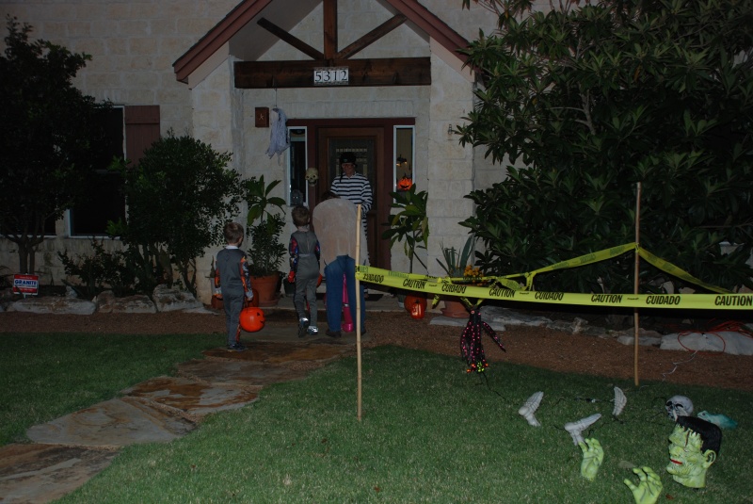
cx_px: 376
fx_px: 816
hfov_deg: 49.5
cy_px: 252
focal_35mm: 39
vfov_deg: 34.3
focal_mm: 26
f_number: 4
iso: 280
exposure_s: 1/60
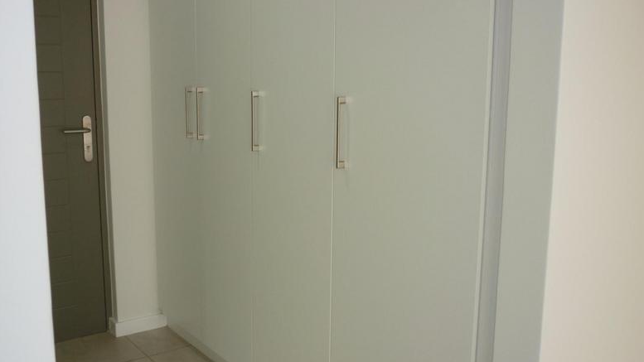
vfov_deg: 32.0
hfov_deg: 54.0
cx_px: 317
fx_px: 632
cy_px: 167
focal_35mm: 37
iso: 100
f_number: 2.8
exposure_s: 1/30
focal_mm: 5.5
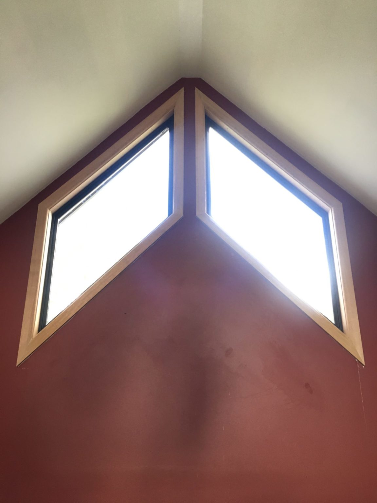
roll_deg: +0.3
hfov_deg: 48.2
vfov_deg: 61.7
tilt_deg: +20.3
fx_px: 421
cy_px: 252
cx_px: 188
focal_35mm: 29
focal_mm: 4.15
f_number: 2.2
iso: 125
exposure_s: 1/33
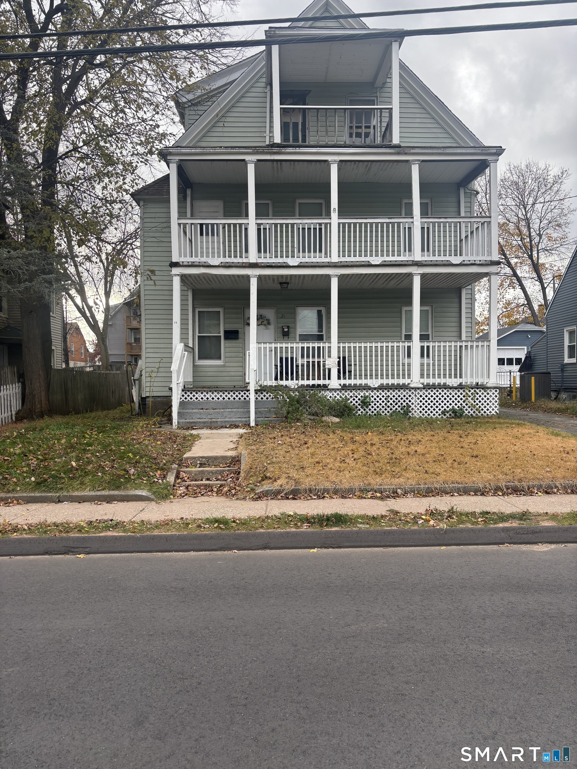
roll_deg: -0.6
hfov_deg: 53.1
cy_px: 384
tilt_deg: -1.0
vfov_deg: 67.3
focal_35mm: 26
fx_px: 578
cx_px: 288
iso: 50
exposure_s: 1/178
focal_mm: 5.96
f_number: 1.6
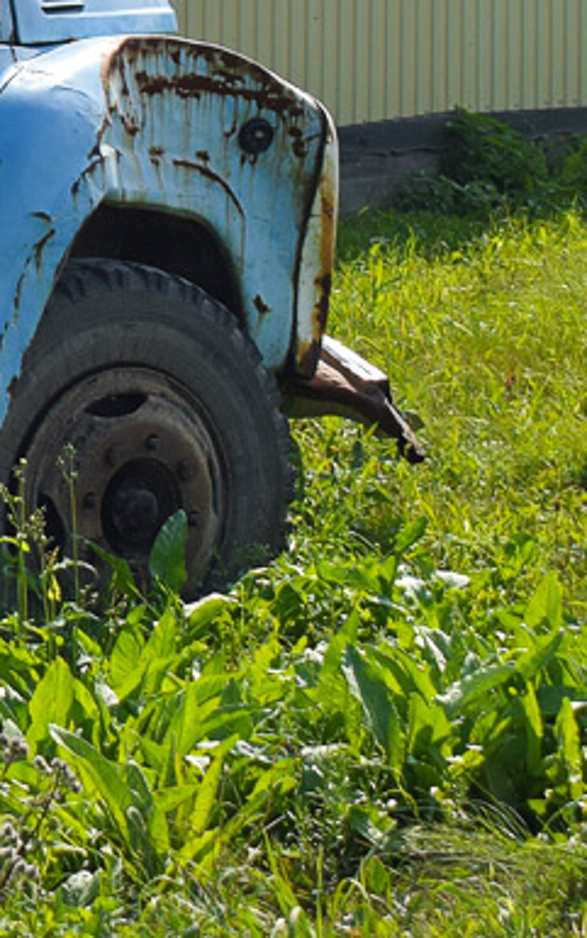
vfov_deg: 11.5
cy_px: 49
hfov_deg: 6.8
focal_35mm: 181
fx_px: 4628
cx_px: -843
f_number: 6.3
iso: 200
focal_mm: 38
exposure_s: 1/800
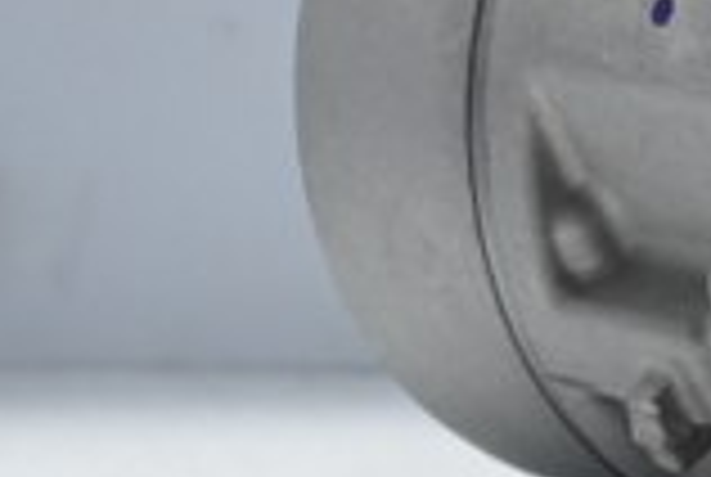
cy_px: -14
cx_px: 1053
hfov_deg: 8.1
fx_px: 4947
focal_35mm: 250
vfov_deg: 5.5
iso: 1800
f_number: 6
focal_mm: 44
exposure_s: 1/80
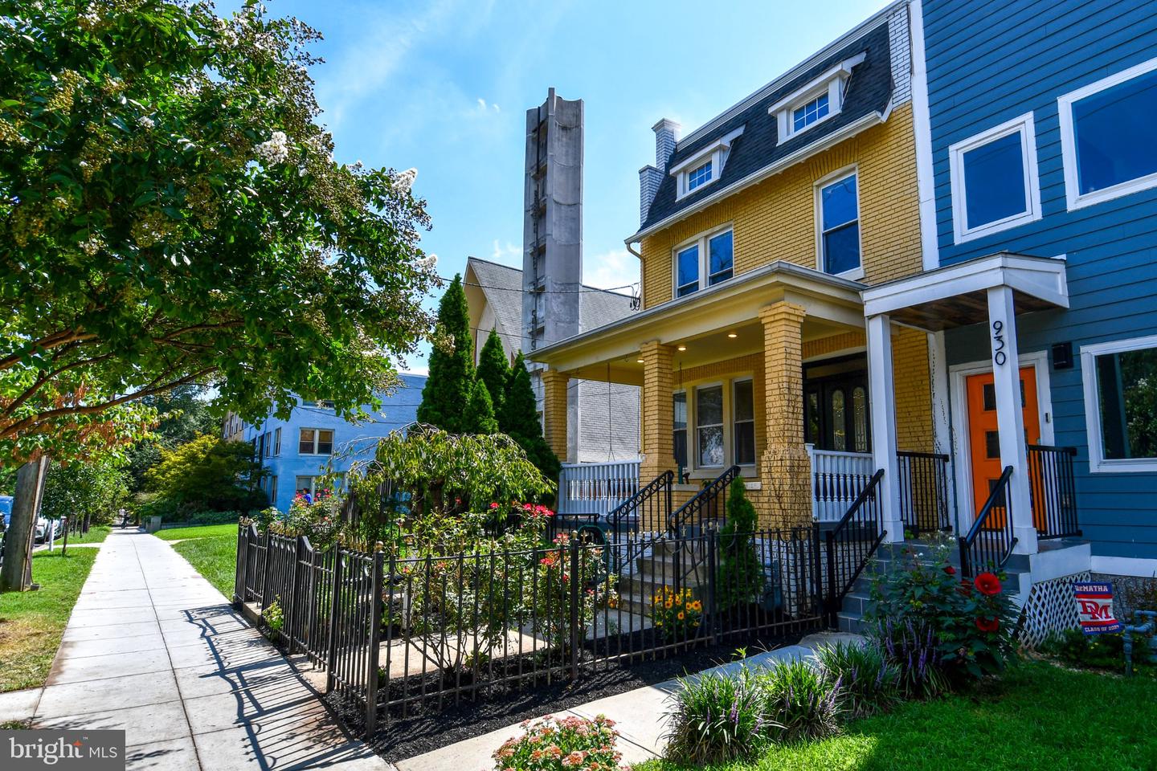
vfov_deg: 67.4
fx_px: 578
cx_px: 578
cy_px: 386
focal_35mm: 18
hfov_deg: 90.0
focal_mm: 12
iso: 100
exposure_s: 1/250
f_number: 8
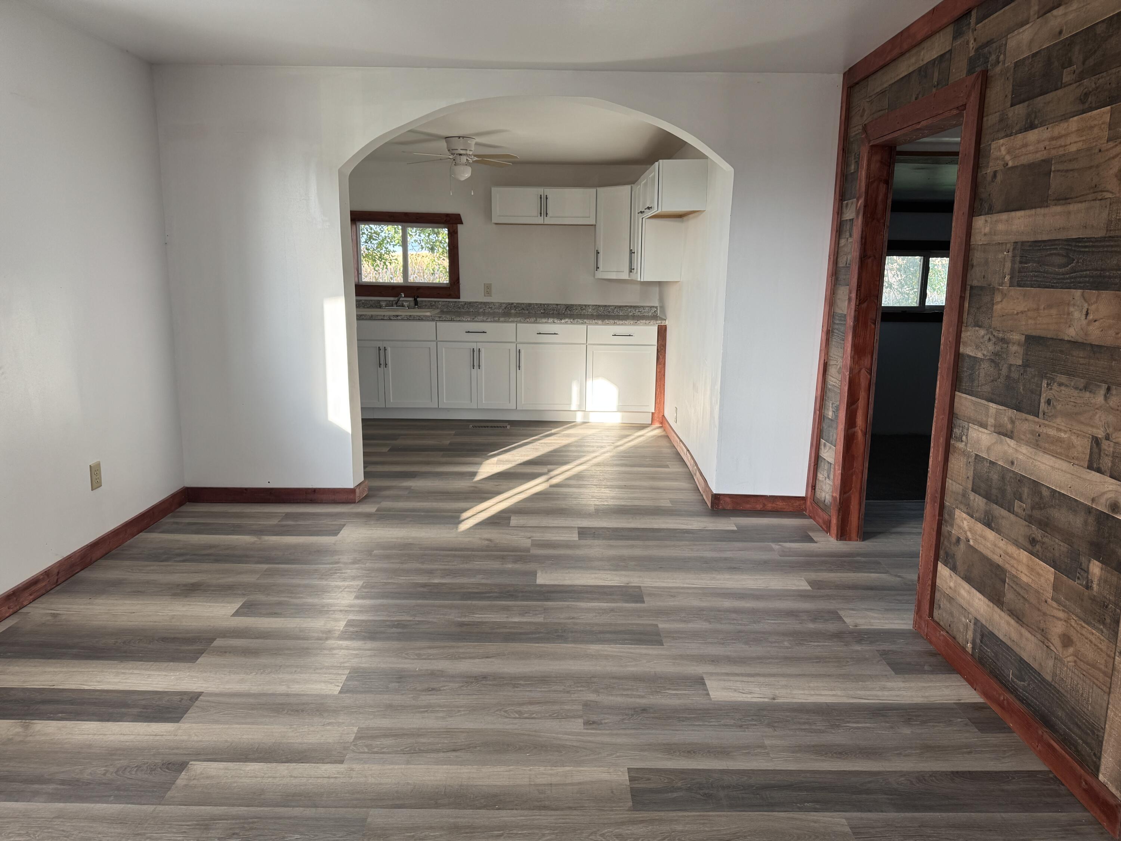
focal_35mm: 24
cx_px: 560
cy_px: 420
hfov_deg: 71.6
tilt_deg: -12.6
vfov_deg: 56.8
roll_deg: +0.1
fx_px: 777
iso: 100
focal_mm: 6.76
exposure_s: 1/121
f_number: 1.78
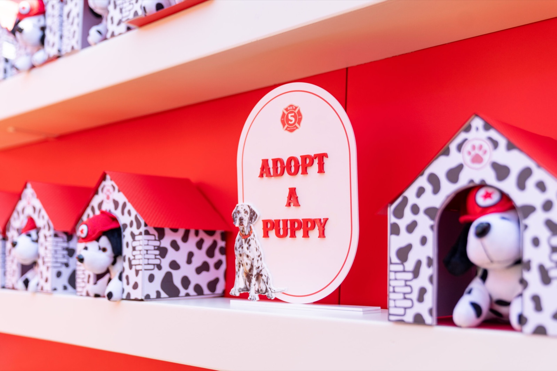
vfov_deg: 33.4
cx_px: 278
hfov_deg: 48.5
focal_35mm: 40
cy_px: 186
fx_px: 619
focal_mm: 40
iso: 160
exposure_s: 1/1000
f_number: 2.8
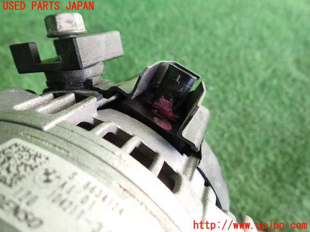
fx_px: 224
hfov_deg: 69.4
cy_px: 116
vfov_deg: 54.9
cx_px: 155
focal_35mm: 25
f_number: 2
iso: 100
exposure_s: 1/60
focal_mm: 4.5
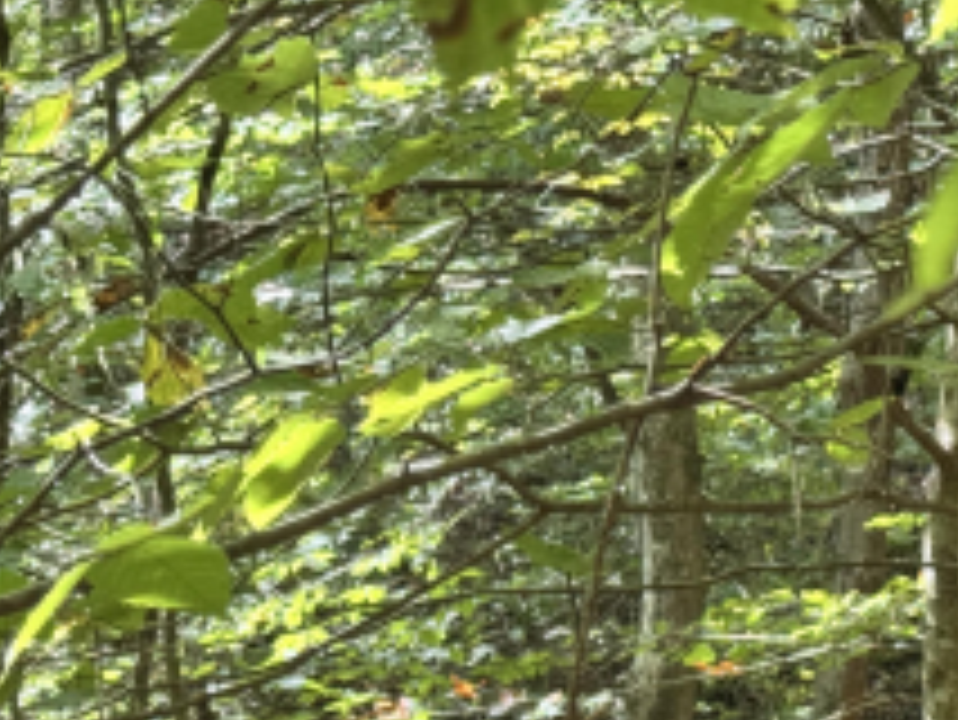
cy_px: 846
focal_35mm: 150
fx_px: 4154
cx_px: 816
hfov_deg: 13.1
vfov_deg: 9.8
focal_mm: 6.76
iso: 100
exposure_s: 1/121
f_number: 1.78
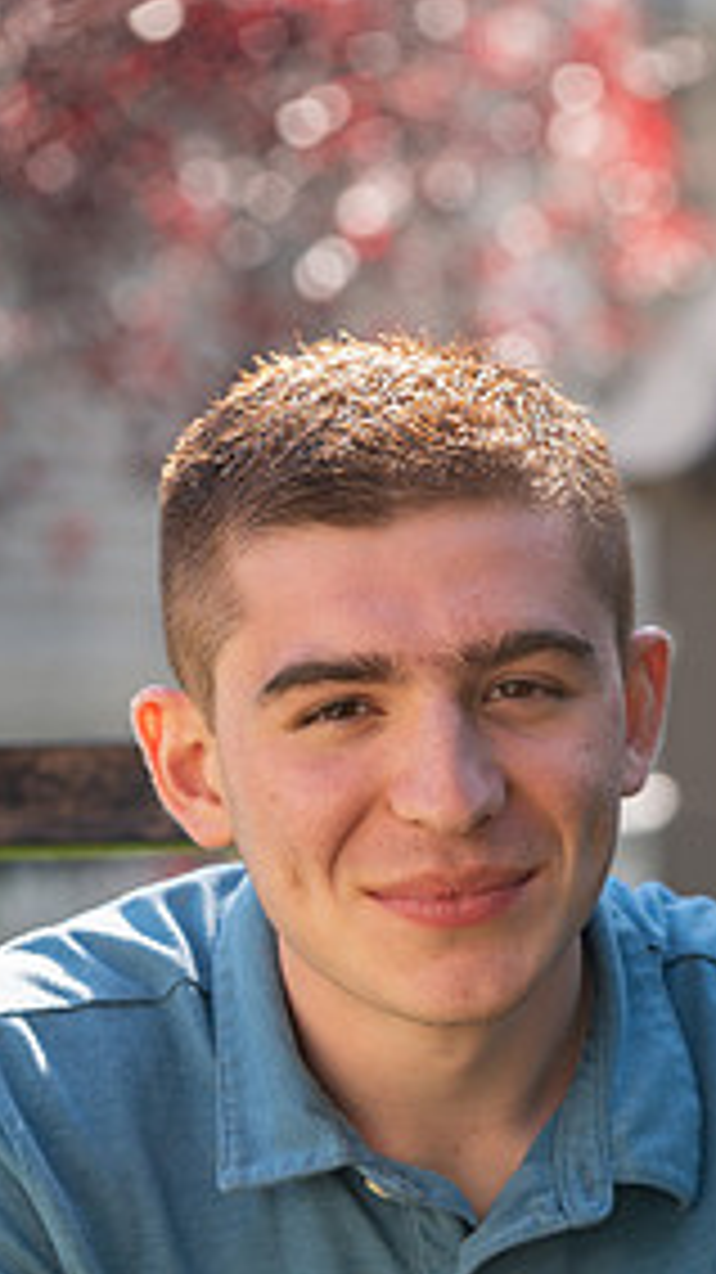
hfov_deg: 6.3
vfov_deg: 11.1
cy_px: 959
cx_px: 516
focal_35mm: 193
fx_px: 6520
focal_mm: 116
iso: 250
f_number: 4
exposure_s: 1/320
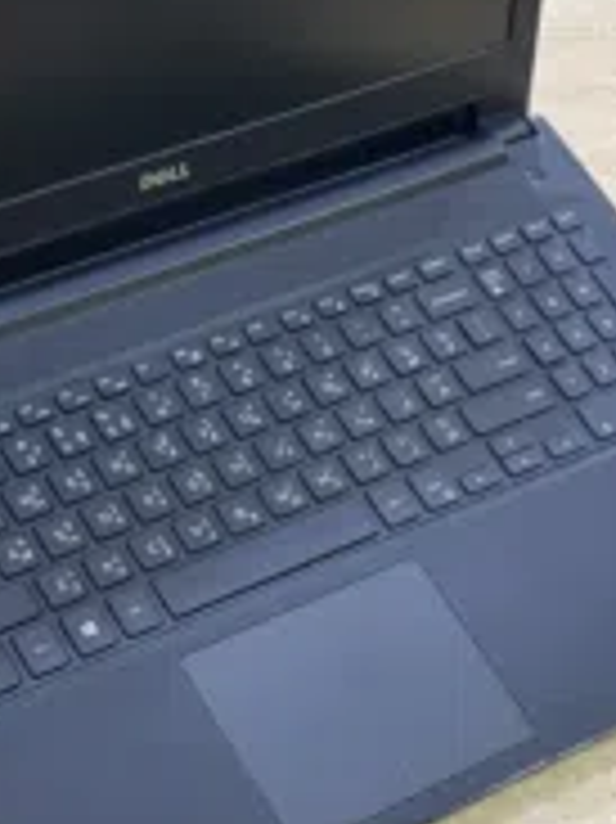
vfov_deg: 18.7
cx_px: 261
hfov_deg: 14.1
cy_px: 311
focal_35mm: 105
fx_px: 2494
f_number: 1.78
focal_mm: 6.76
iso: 250
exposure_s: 1/60
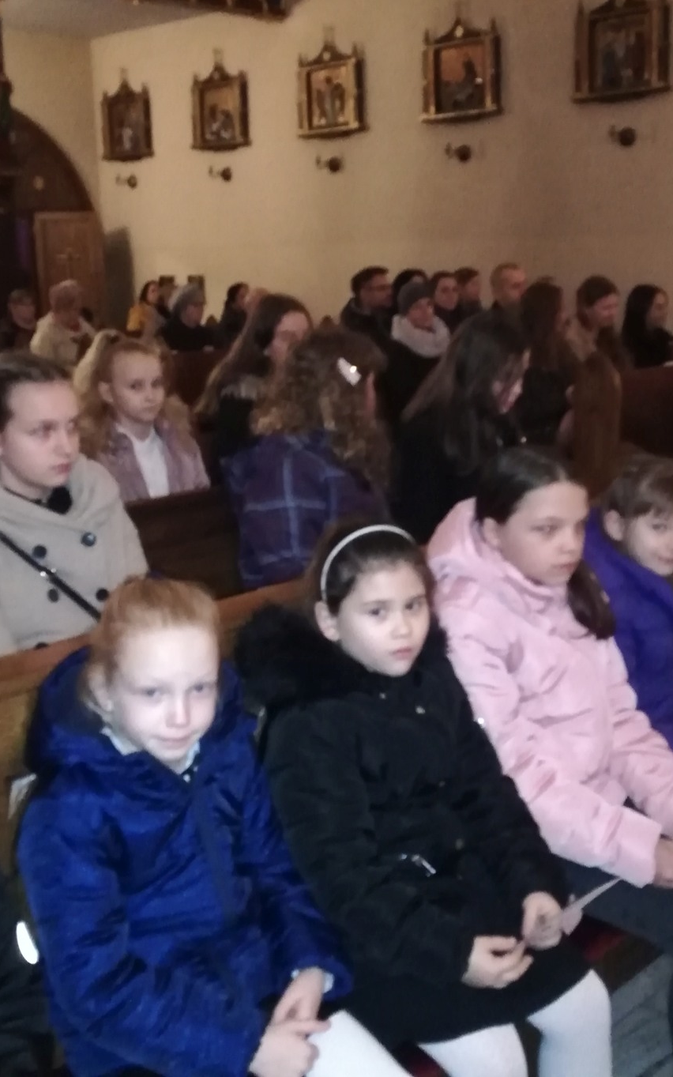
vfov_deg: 46.2
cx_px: 356
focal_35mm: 43
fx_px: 1262
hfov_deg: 29.9
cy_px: 532
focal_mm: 3.81
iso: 1600
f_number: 2.2
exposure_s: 1/12.5
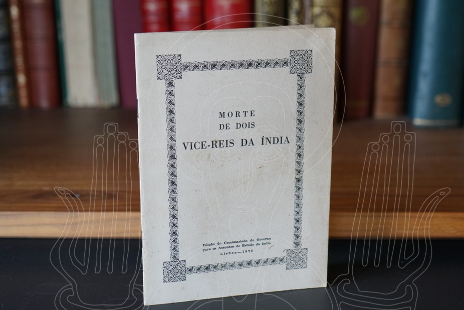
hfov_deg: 36.9
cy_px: 154
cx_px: 243
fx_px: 696
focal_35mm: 54
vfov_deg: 25.1
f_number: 4
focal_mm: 50
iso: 1600
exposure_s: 1/160
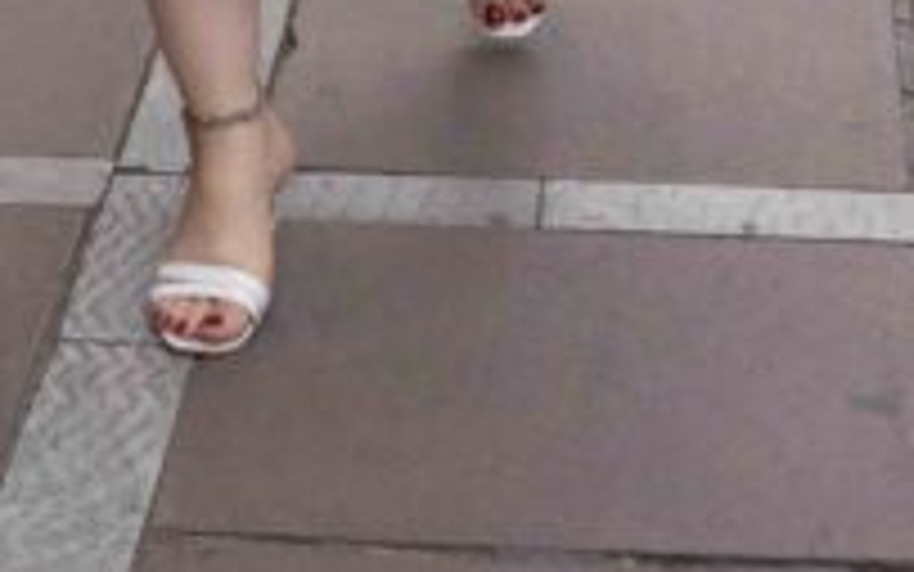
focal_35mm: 180
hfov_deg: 11.5
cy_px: -790
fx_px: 4485
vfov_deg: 6.9
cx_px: -14
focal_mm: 35
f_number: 2.8
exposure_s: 1/8000
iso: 3200
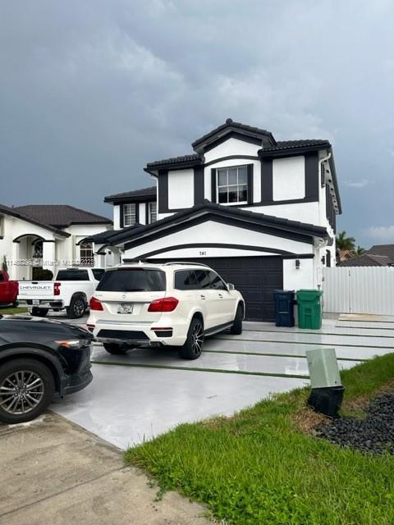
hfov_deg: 53.1
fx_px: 395
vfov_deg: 67.3
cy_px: 262
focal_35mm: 26
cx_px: 197
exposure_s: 1/718
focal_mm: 5.7
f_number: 1.5
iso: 50
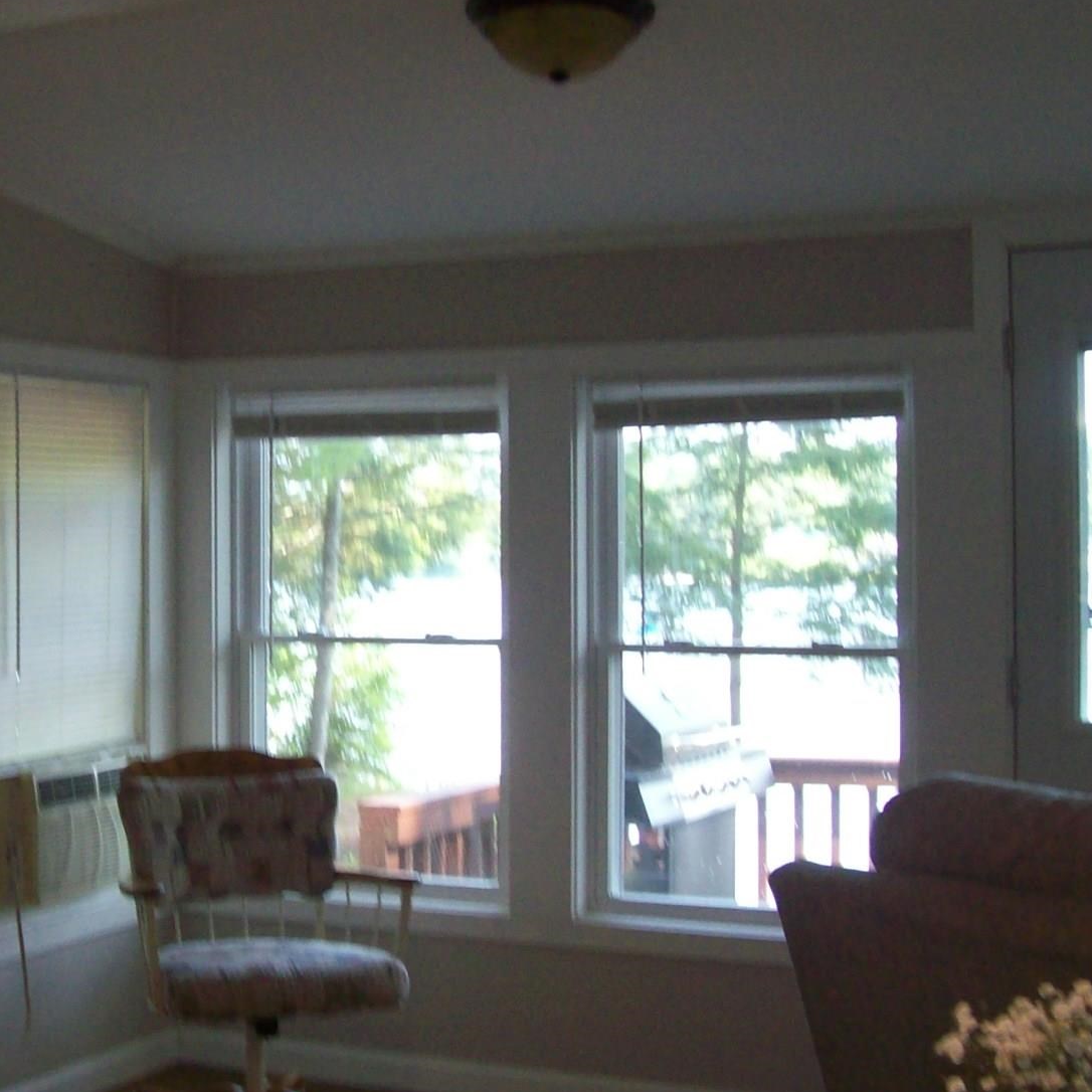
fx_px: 2141
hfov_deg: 27.9
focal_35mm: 60
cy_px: 559
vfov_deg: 28.6
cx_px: 192
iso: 200
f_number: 2.7
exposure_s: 1/68.2
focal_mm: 6
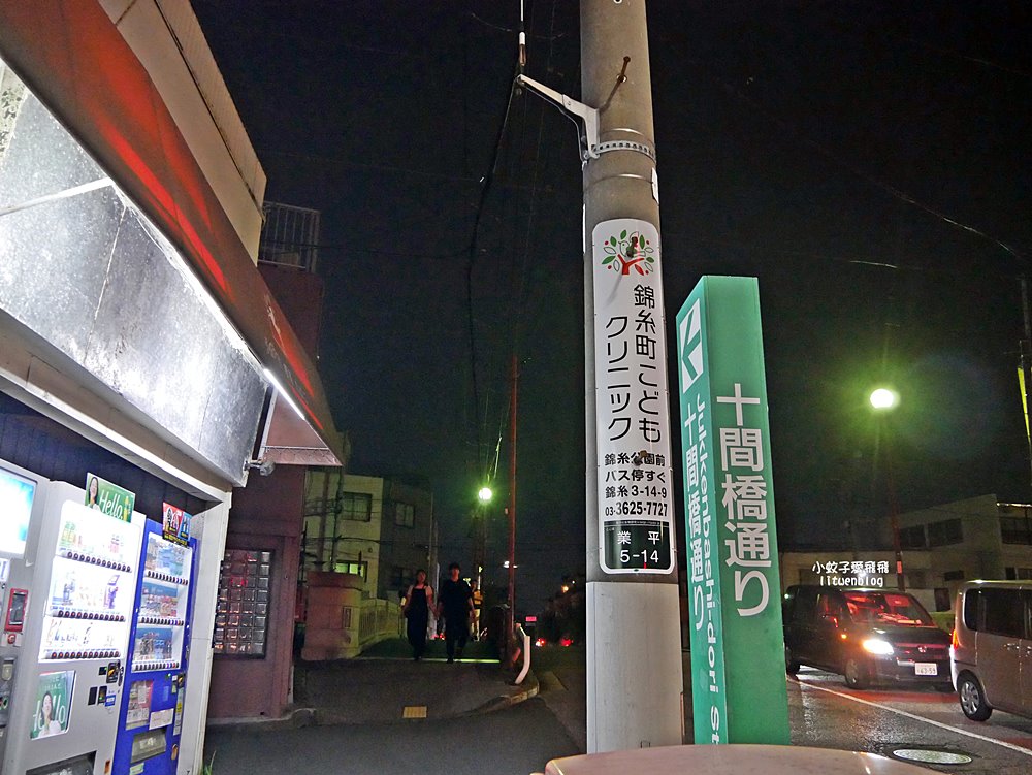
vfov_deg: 49.8
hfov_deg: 63.4
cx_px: 516
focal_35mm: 28
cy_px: 388
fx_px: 835
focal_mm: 14
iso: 3200
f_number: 3.5
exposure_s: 1/50
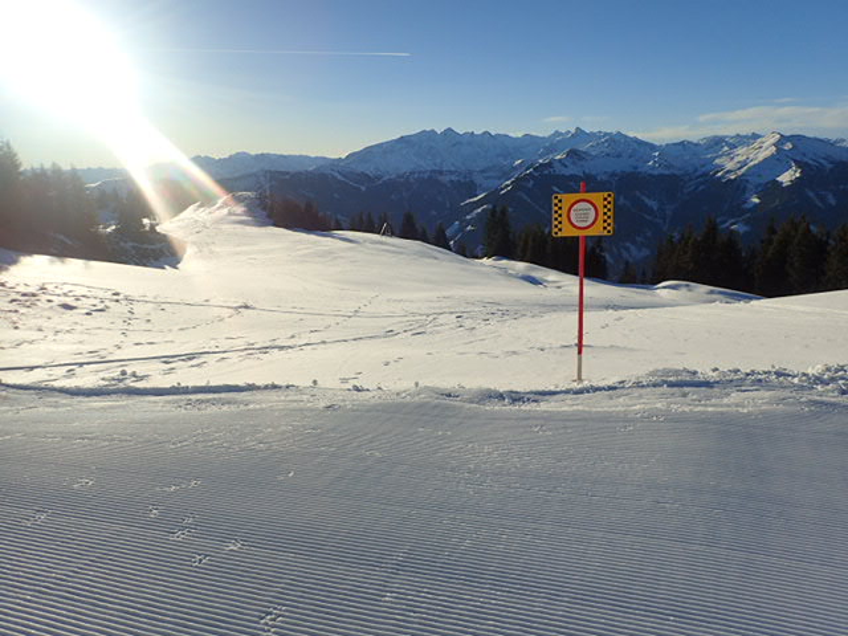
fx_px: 612
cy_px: 318
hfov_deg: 69.4
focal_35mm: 25
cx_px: 424
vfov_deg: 54.9
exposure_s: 1/400
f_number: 8
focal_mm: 4.5
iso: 100
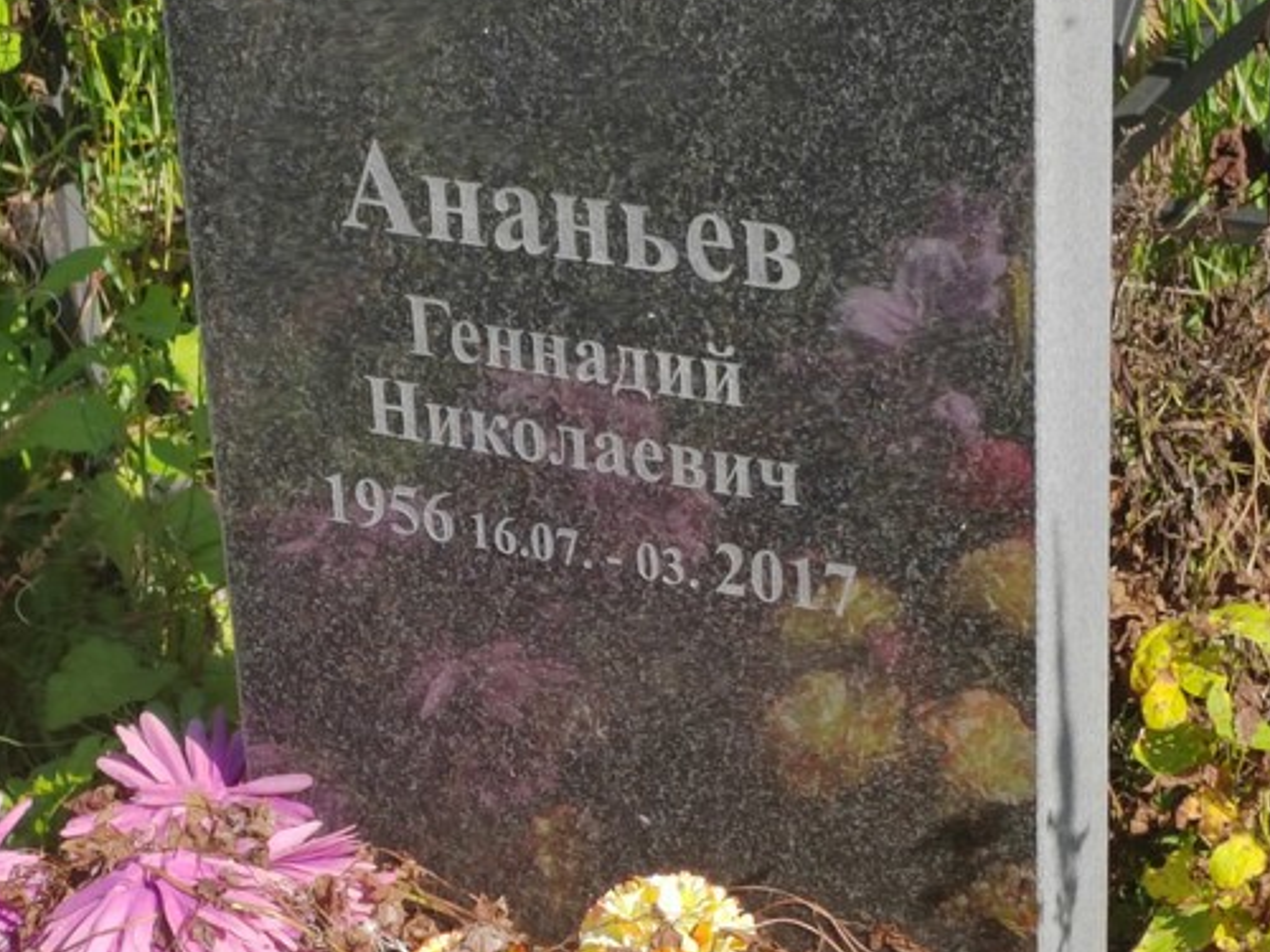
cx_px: 559
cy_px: 561
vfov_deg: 13.2
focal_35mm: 112
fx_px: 4109
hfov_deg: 17.6
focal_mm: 5.52
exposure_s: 1/980
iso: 100
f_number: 1.9
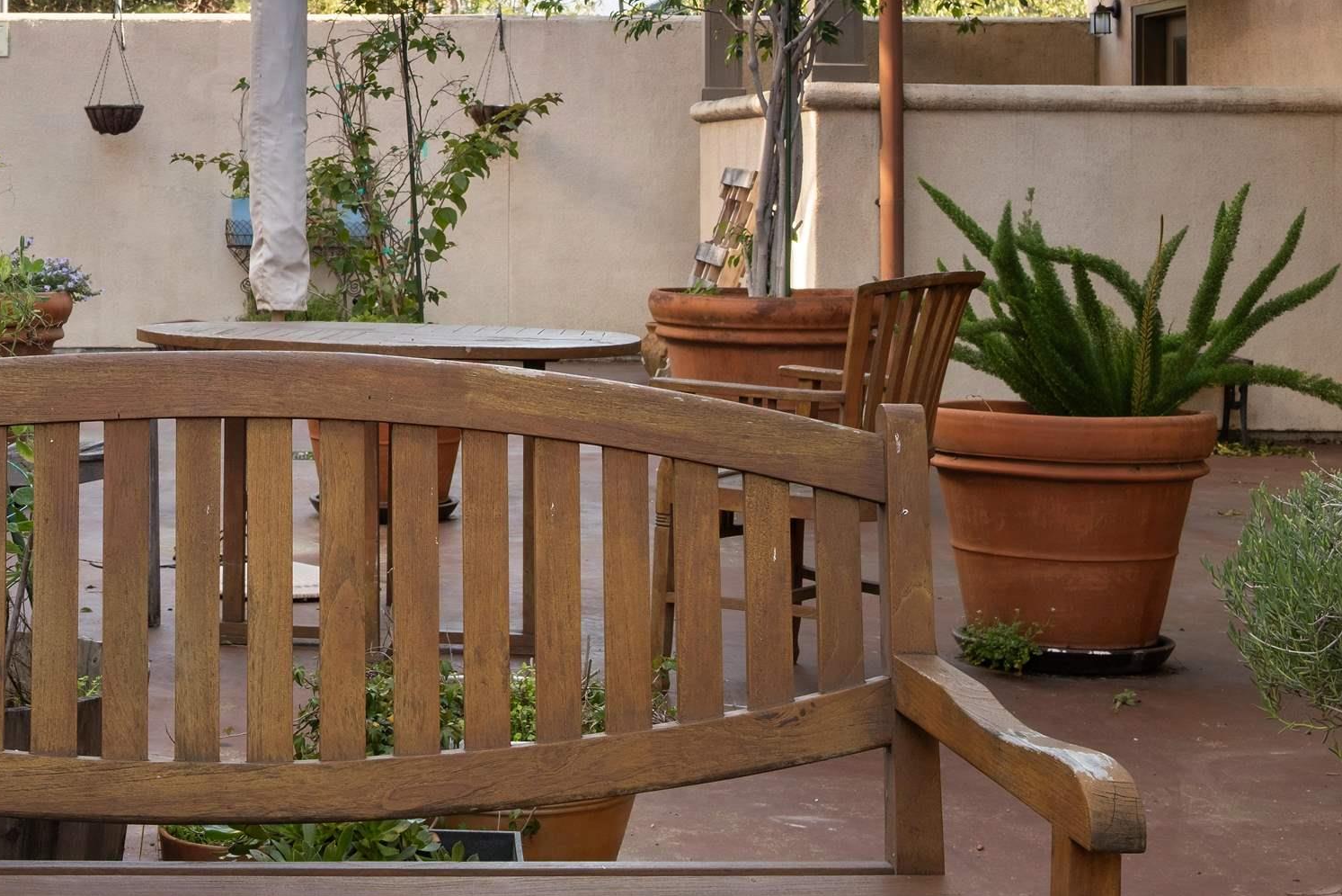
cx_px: 207
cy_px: 99
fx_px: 2684
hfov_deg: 27.3
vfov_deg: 18.6
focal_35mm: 72
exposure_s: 1/15
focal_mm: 23
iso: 125
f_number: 8
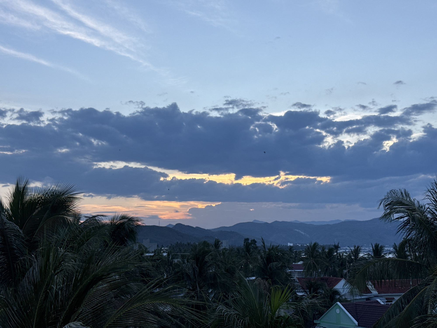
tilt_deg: +8.5
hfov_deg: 39.7
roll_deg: +0.8
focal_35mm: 48
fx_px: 606
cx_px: 218
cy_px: 164
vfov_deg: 30.3
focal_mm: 6.76
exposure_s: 1/681
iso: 64
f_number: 1.78
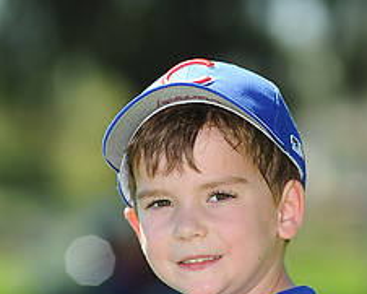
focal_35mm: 433
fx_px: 4705
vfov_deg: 3.6
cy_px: 328
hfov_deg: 4.5
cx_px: 208
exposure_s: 1/640
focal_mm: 180
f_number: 4.5
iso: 200
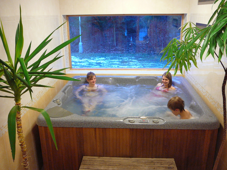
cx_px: 114
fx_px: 230
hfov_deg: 52.6
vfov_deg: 40.7
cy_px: 85
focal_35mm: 35
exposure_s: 1/5
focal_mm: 5.2
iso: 200
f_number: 2.8
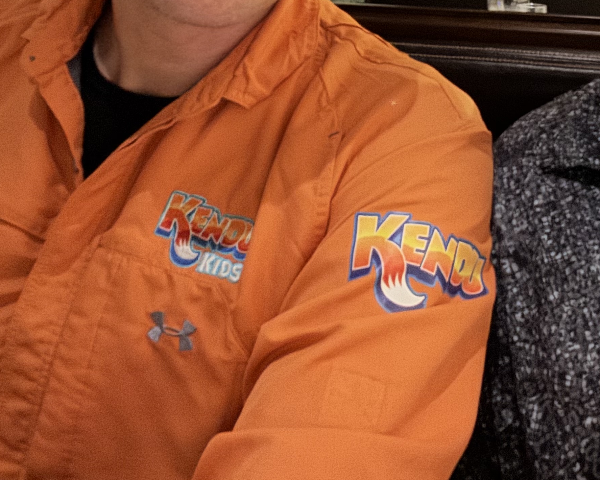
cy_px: -5
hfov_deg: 35.7
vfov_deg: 27.9
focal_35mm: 51
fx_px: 906
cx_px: 458
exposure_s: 1/8
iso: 800
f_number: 1.9
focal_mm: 2.69
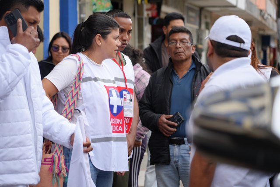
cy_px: 94
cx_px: 140
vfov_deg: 13.1
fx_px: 817
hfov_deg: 19.4
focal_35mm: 105
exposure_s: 1/160
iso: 100
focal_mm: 105
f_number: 4
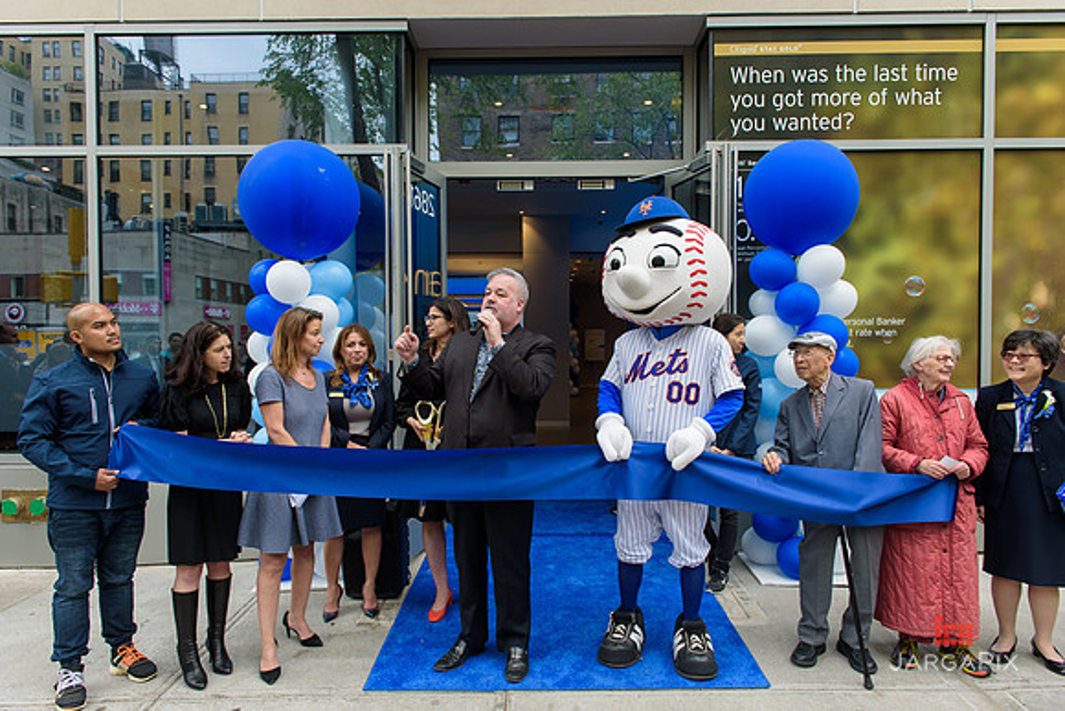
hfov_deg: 73.7
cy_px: 356
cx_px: 532
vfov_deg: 53.2
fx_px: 710
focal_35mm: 24
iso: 200
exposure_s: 1/250
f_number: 5
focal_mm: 24
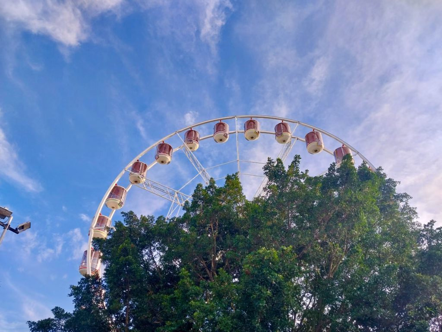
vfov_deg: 53.1
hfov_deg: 67.3
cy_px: 166
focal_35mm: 26
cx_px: 221
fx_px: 332
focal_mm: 4
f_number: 1.8
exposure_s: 1/298
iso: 20
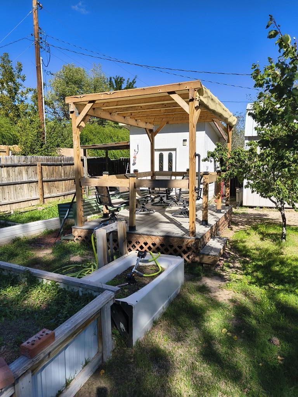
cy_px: 198
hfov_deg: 54.9
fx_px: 287
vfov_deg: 69.4
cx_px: 149
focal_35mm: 25
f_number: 1.7
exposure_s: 1/1468
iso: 100
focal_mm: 4.68
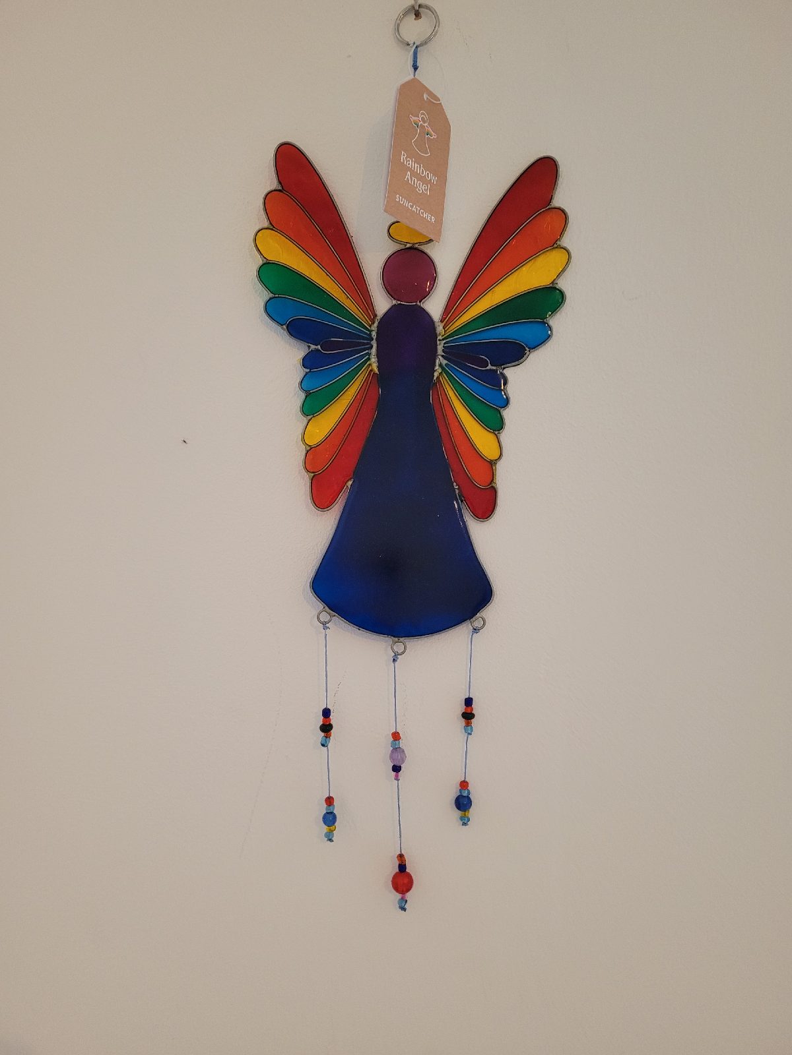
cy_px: 528
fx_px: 793
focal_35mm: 26
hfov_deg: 53.1
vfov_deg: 67.3
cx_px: 396
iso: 250
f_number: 1.8
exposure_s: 1/100
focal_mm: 5.4
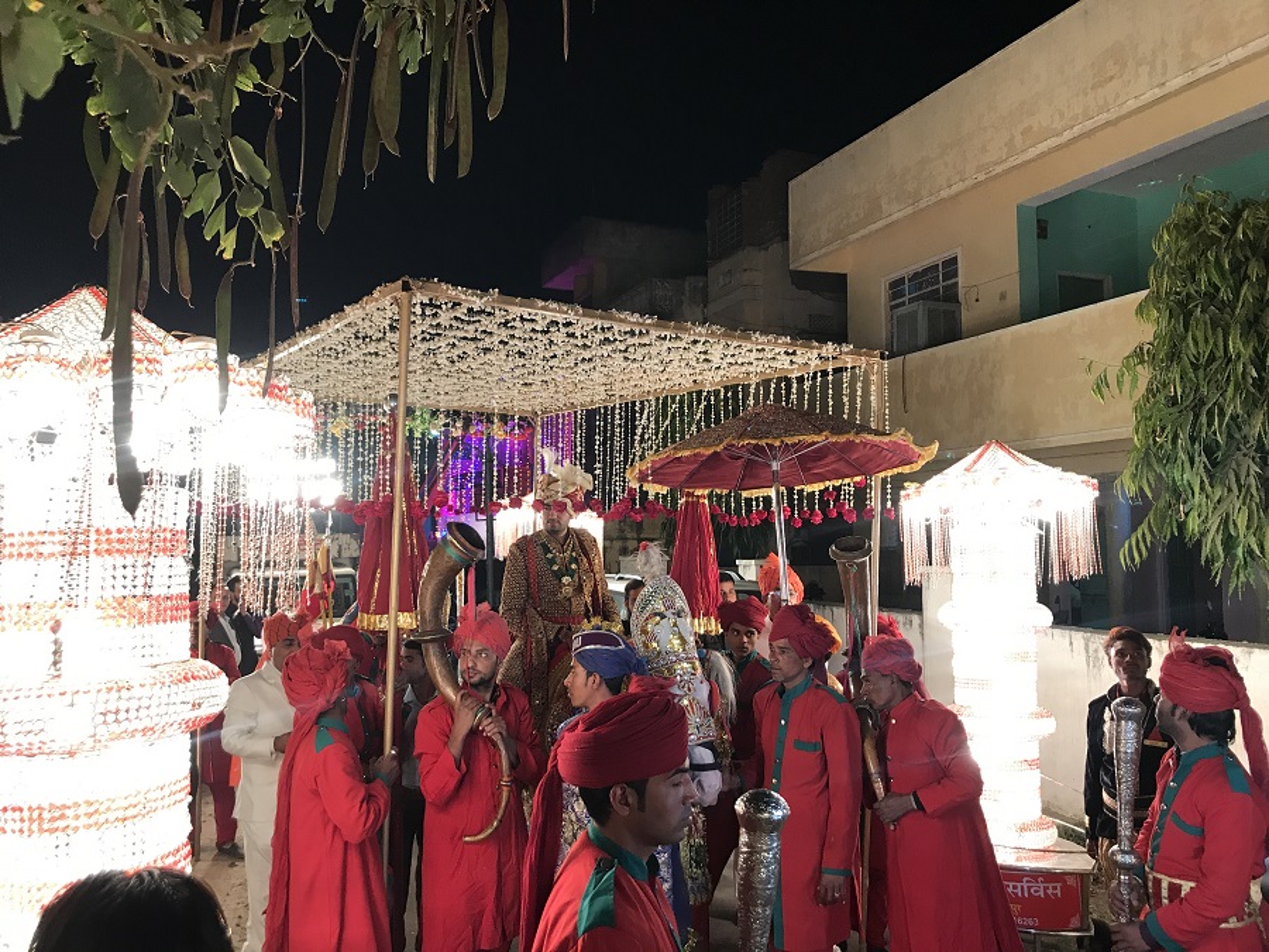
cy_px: 476
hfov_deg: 63.4
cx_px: 634
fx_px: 1026
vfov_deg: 49.7
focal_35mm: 28
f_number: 1.8
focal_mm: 3.99
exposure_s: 1/24
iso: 32
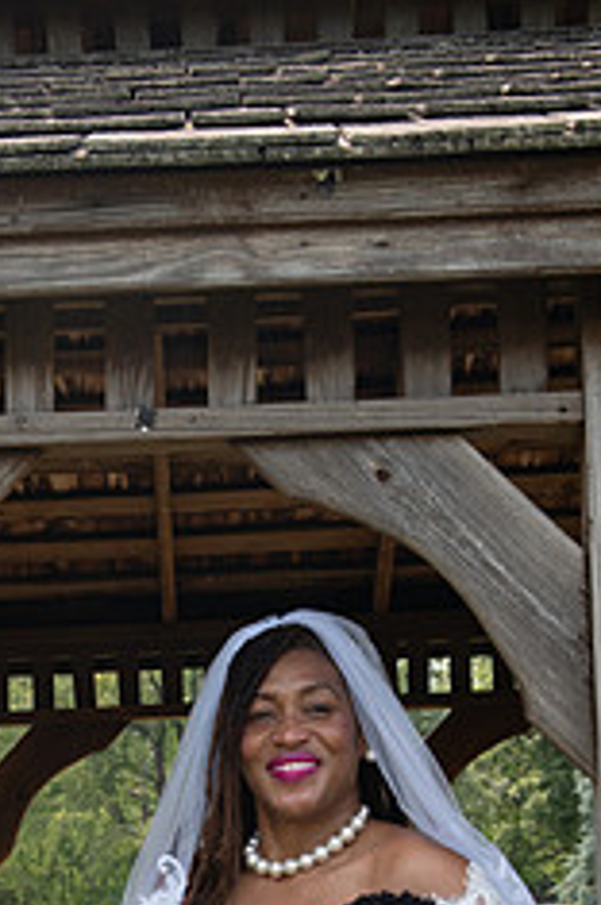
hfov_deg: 14.5
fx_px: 2361
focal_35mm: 94
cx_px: 216
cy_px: 863
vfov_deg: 21.1
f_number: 6.3
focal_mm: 47
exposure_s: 1/1600
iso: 800
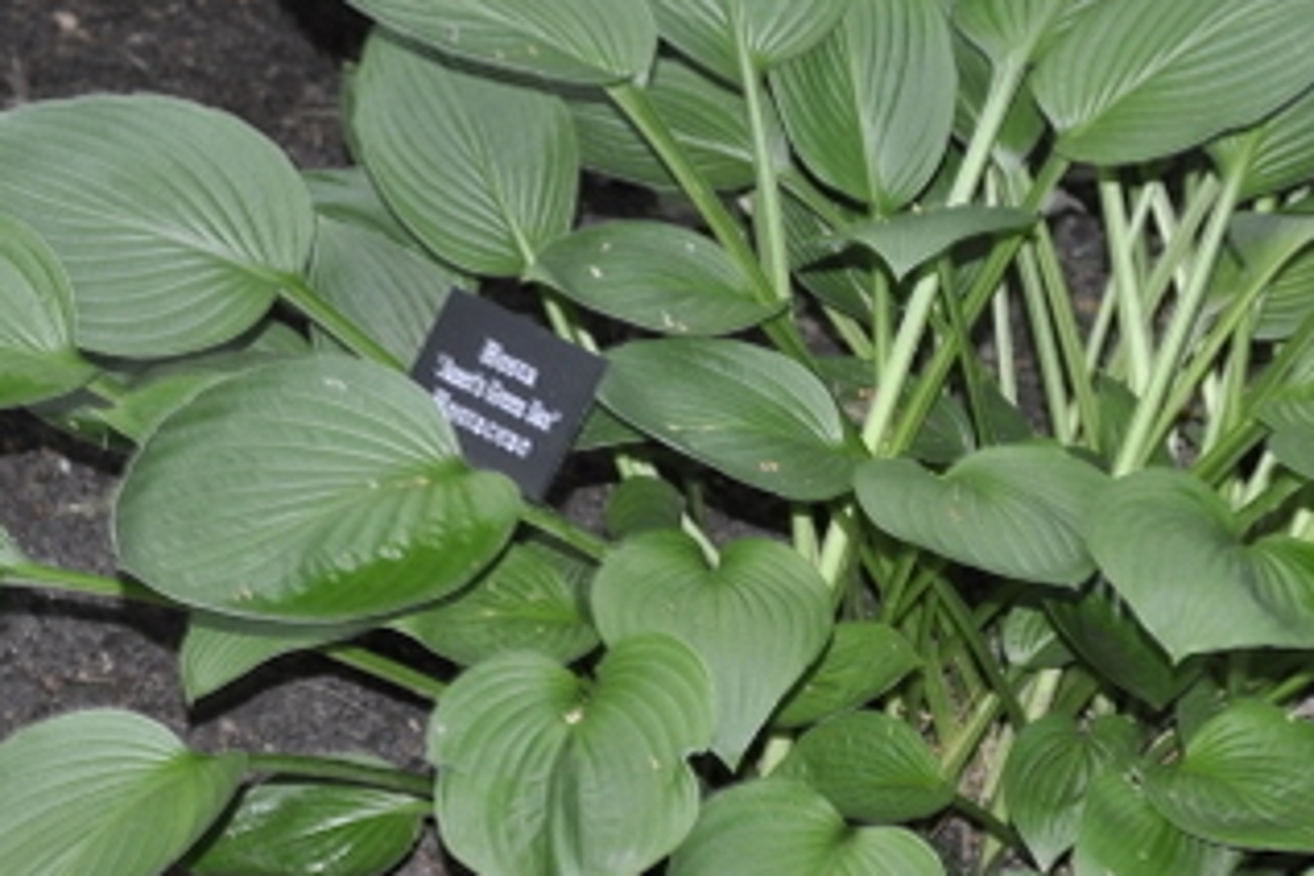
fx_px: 7153
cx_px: 855
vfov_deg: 7.0
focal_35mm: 196
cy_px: 508
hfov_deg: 10.5
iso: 800
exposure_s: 1/60
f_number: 5
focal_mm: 52
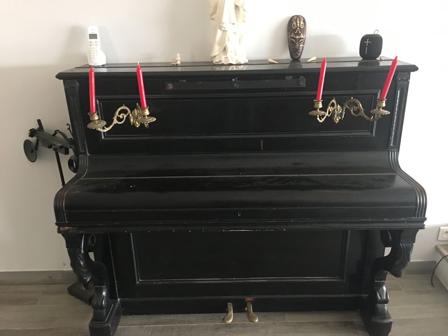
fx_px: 375
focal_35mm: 29
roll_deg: +0.0
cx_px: 224
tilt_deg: -19.0
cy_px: 168
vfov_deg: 48.2
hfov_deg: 61.7
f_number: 2.2
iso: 100
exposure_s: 1/8
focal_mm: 4.15
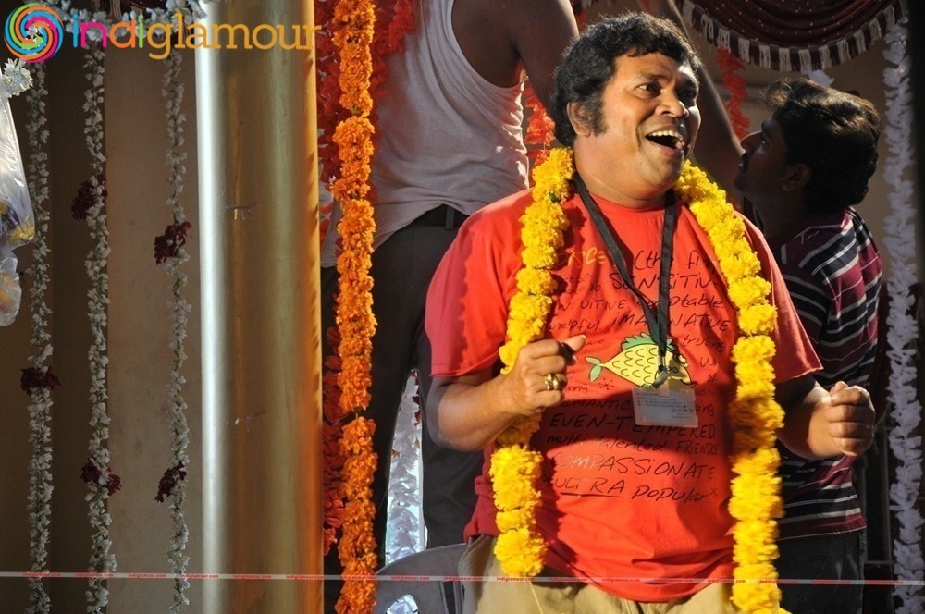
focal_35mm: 158
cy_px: 307
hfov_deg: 13.1
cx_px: 462
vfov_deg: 8.7
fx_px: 4042
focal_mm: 105
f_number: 5.6
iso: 640
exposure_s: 1/60
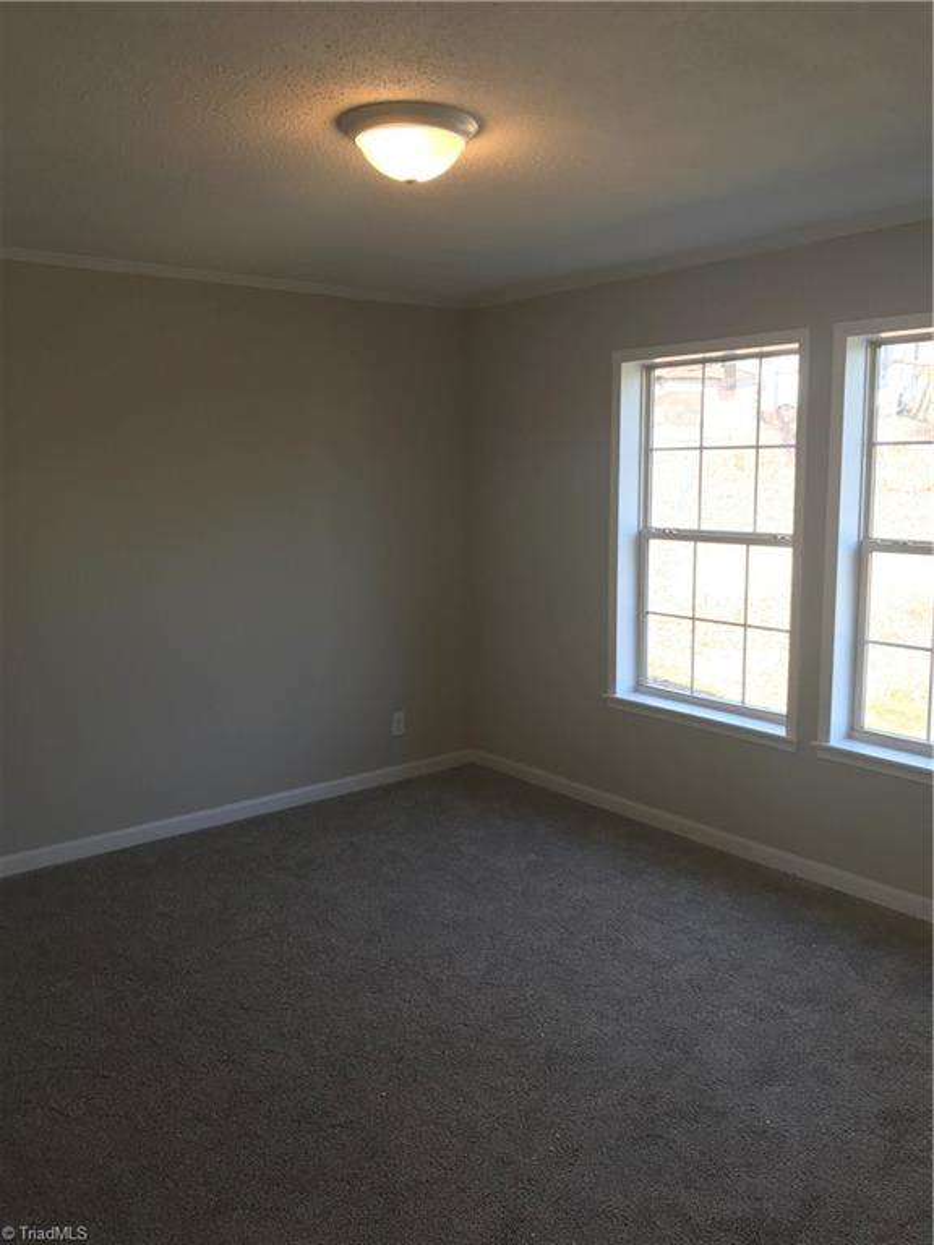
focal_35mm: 28
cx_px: 467
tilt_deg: -8.7
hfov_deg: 49.7
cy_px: 622
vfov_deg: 63.4
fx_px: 1007
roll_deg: +0.6
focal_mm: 3.99
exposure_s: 1/60
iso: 25
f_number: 1.8
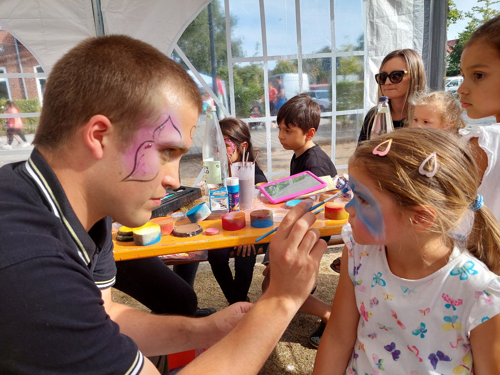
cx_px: 250
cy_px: 188
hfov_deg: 71.6
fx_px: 347
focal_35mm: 24
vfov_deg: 56.8
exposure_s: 1/441
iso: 40
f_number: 1.8
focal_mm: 5.23
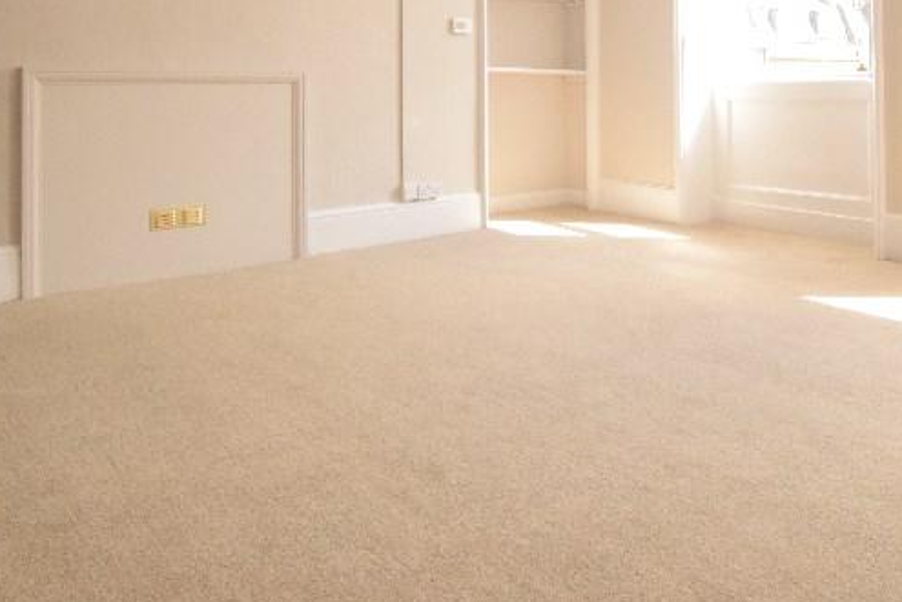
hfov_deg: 60.1
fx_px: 777
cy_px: 67
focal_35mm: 31
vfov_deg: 39.4
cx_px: 501
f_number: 6.3
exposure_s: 1/800
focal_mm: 10
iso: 3200
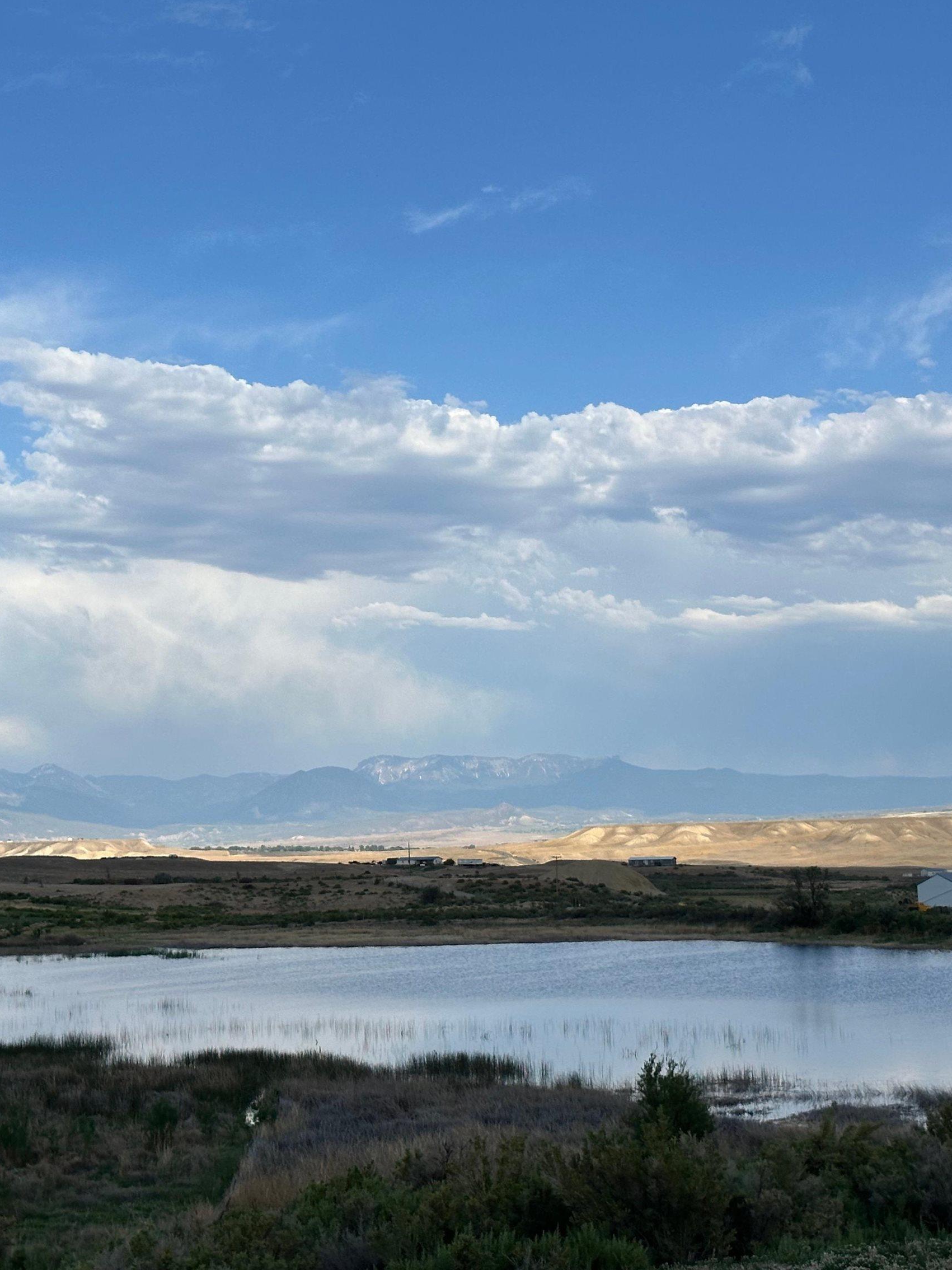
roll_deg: +0.9
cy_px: 634
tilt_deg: +3.6
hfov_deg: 22.6
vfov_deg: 29.8
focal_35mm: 65
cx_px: 428
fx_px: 2384
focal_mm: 6.86
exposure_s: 1/5556
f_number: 1.78
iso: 64
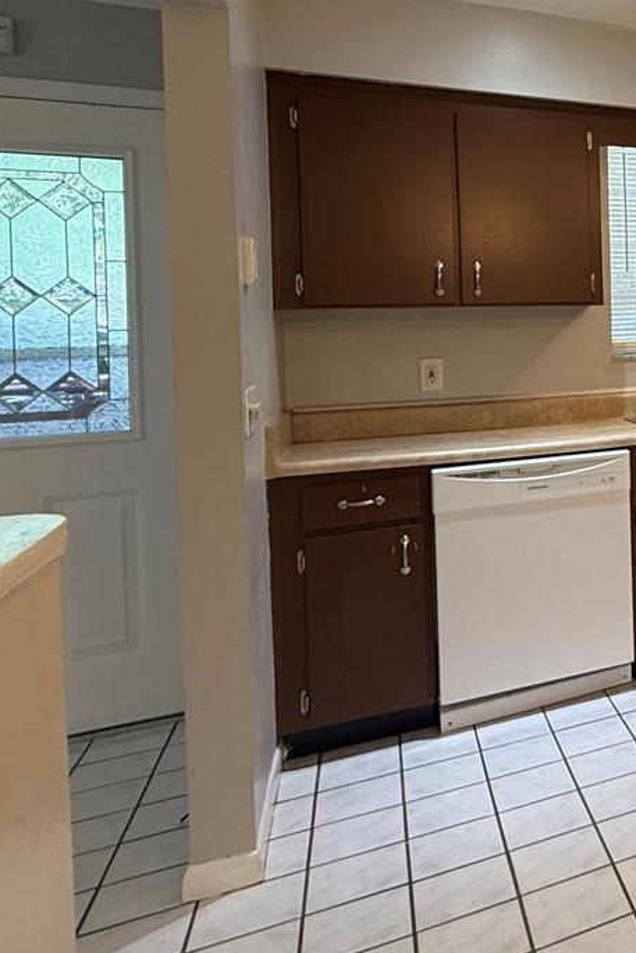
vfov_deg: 54.7
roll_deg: +0.7
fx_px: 900
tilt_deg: -0.9
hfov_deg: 27.3
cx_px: 951
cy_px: 321
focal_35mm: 34
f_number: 2.2
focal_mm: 2.22
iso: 200
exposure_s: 1/60
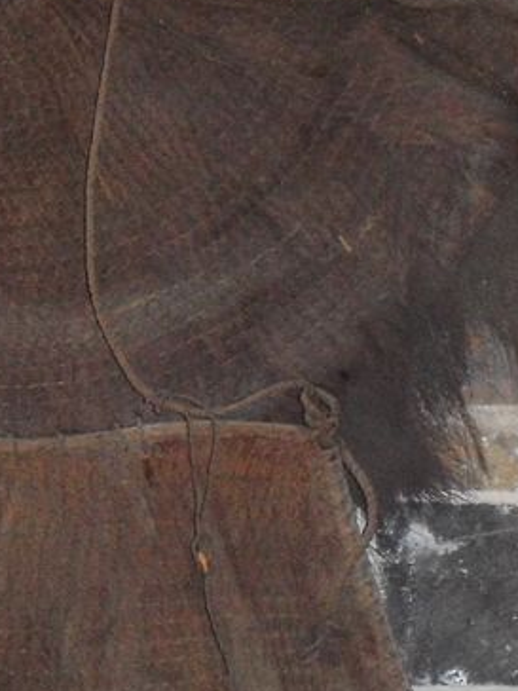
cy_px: 461
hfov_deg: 7.5
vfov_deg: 10.0
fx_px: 3951
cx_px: -68
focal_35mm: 198
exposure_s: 1/60
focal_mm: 10.2
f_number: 3.8
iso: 400
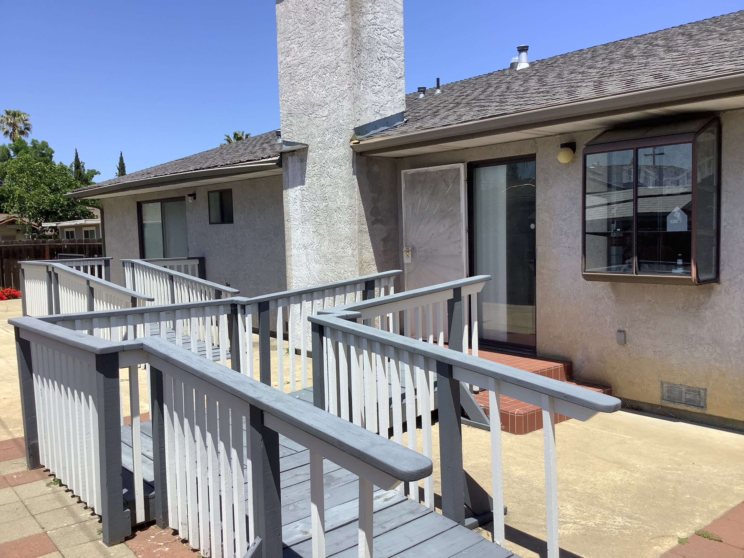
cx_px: 372
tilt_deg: -4.1
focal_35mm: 31
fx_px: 666
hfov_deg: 58.4
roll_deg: +2.5
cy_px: 279
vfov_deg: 45.4
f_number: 2.4
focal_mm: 3.3
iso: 25
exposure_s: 1/1508
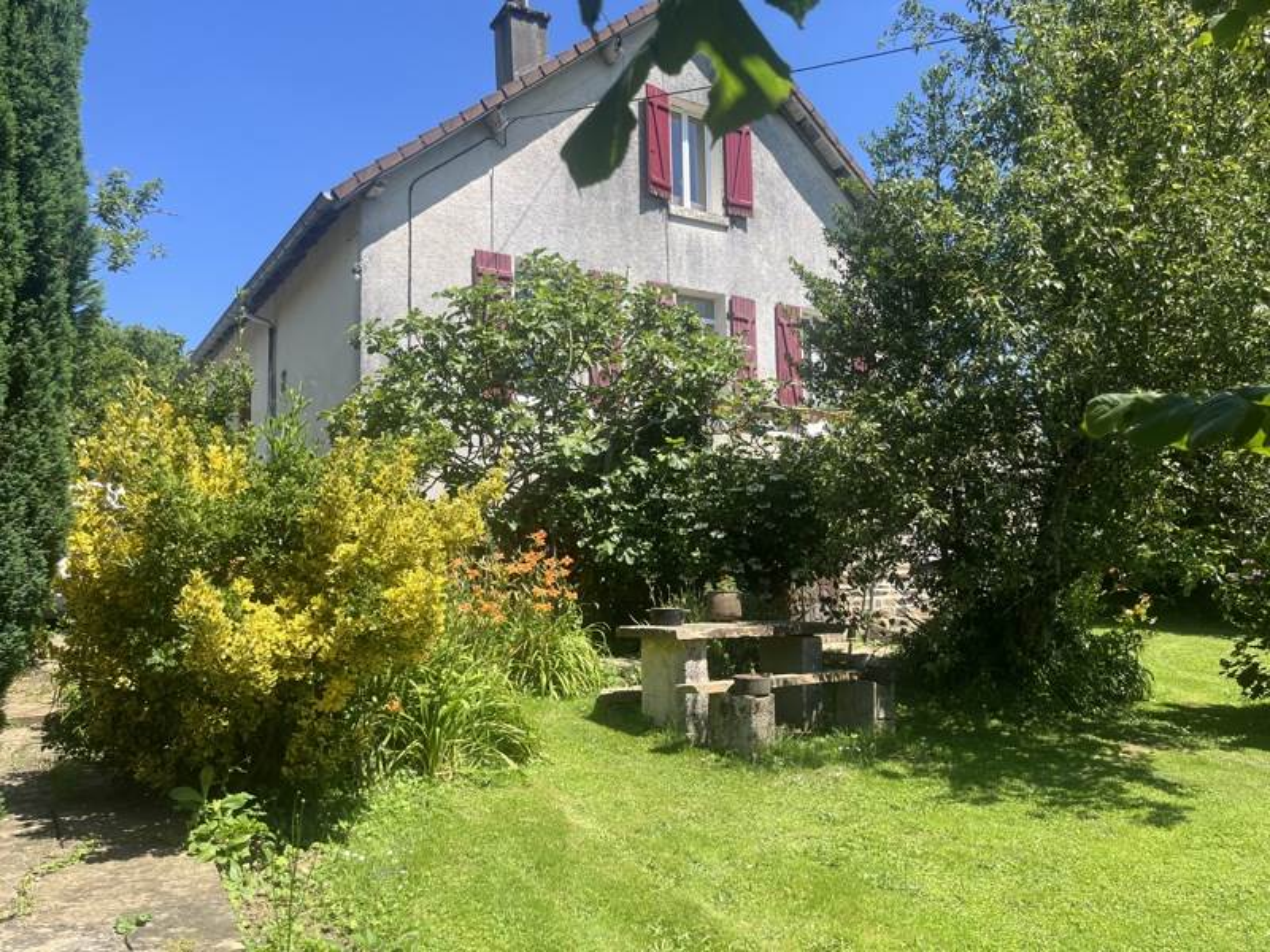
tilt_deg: +7.4
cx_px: 635
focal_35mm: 26
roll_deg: +1.0
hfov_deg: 67.3
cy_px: 476
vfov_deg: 53.1
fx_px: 954
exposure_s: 1/1580
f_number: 1.6
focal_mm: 5.1
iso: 50
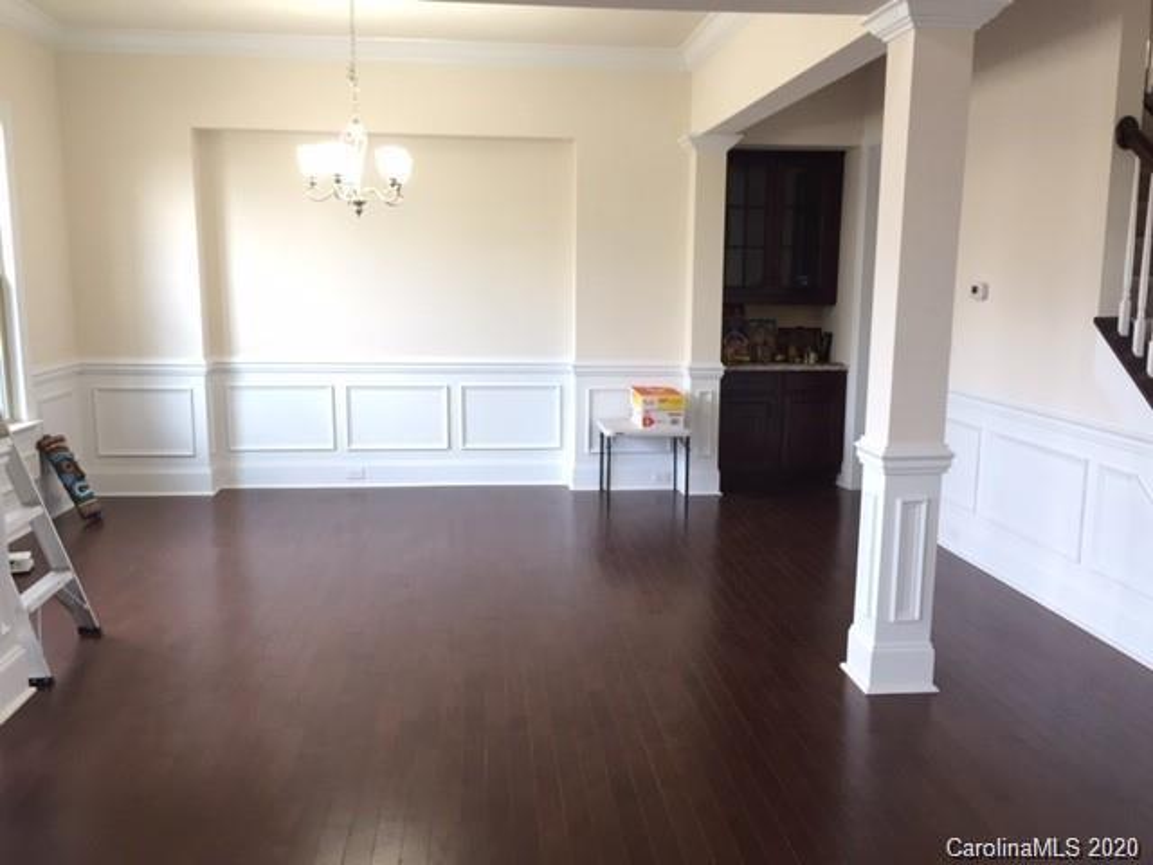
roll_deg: -1.2
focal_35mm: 29
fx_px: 966
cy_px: 432
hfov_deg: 61.7
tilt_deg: -8.2
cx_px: 576
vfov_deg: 48.2
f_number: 2.2
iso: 80
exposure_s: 1/30
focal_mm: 4.15
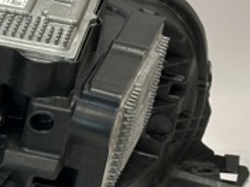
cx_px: -105
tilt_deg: -20.4
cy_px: 128
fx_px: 1254
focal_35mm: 174
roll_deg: +0.3
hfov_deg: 11.0
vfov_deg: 8.5
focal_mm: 6.86
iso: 125
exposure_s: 1/50
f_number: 1.78
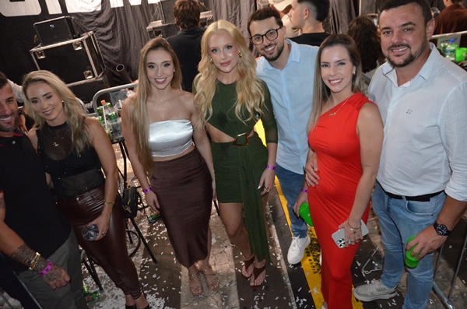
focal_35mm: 52
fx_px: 679
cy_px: 154
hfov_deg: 37.9
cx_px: 234
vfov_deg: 25.6
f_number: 4.5
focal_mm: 35
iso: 3200
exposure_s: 1/60
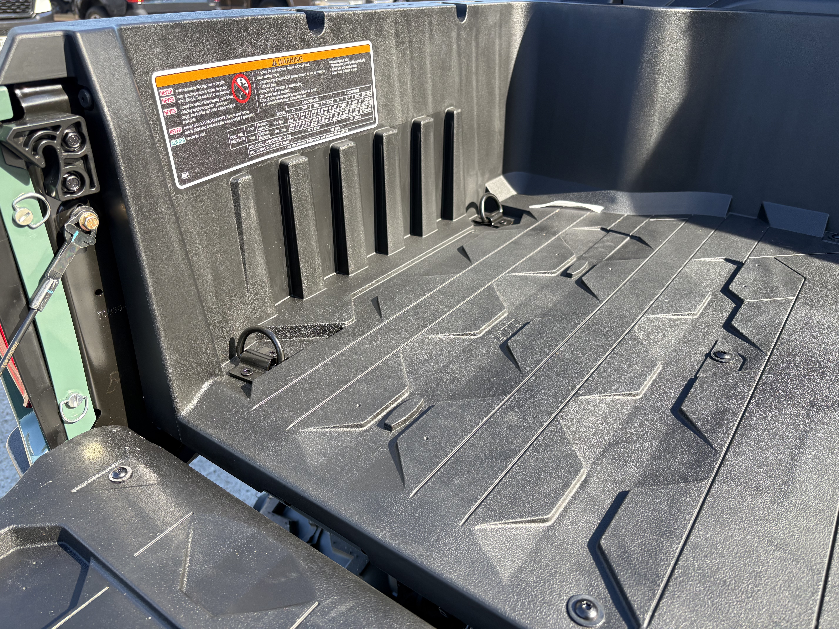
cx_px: 420
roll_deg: -0.2
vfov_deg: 53.1
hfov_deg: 67.3
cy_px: 314
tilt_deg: -28.5
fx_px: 630
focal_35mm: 26
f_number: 1.6
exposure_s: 1/456
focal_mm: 5.96
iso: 64
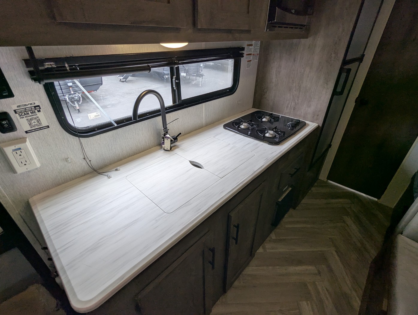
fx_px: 193
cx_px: 209
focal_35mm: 16
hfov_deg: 94.4
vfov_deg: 78.2
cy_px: 158
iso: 61
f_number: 2.2
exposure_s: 1/186
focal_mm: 2.35
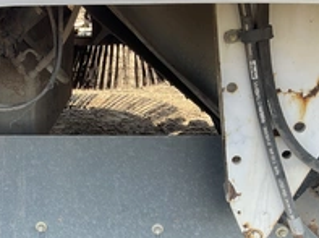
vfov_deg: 24.4
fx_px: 543
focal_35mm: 59
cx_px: 63
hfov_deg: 31.9
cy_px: 183
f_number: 1.8
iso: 16
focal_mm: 3
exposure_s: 1/122
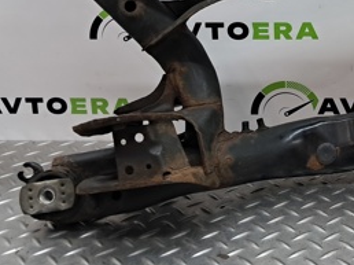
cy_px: -14
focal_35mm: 67
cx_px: 369
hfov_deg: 27.1
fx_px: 685
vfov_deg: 21.0
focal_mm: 4
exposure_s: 1/50
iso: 100
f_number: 1.8
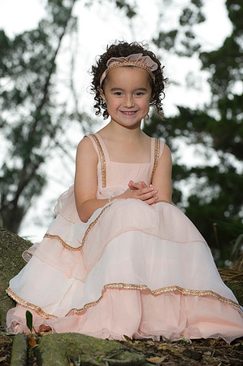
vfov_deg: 14.7
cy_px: 183
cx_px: 122
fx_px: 1421
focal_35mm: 140
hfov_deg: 9.8
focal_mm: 140
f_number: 7.1
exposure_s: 1/250
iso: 640
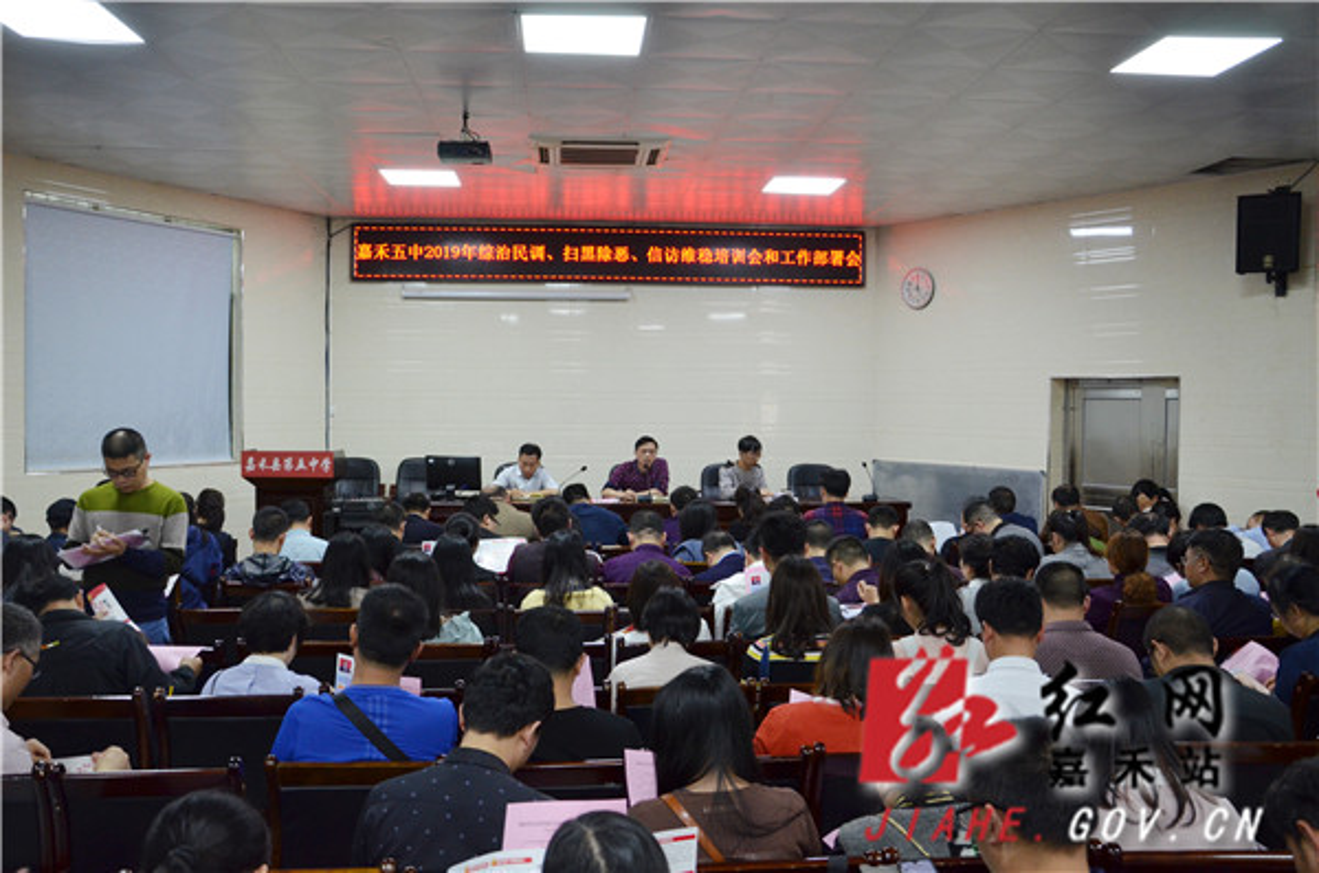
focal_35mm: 32
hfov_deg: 59.6
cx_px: 660
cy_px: 436
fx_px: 1151
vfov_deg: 41.5
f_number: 4
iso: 800
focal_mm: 21
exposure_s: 1/60
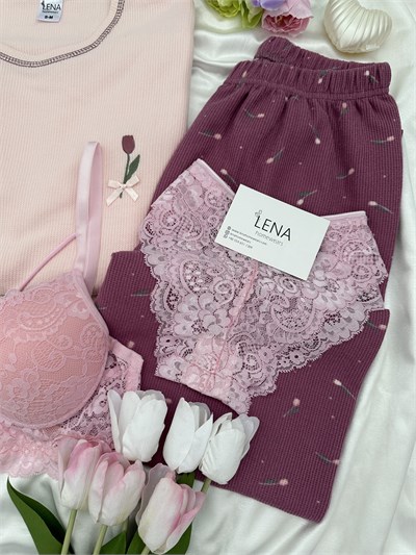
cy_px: 278
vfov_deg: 71.6
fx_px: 384
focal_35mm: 24
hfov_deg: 56.8
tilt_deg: -81.9
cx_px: 208
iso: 100
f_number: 1.78
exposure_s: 1/121
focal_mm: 6.86
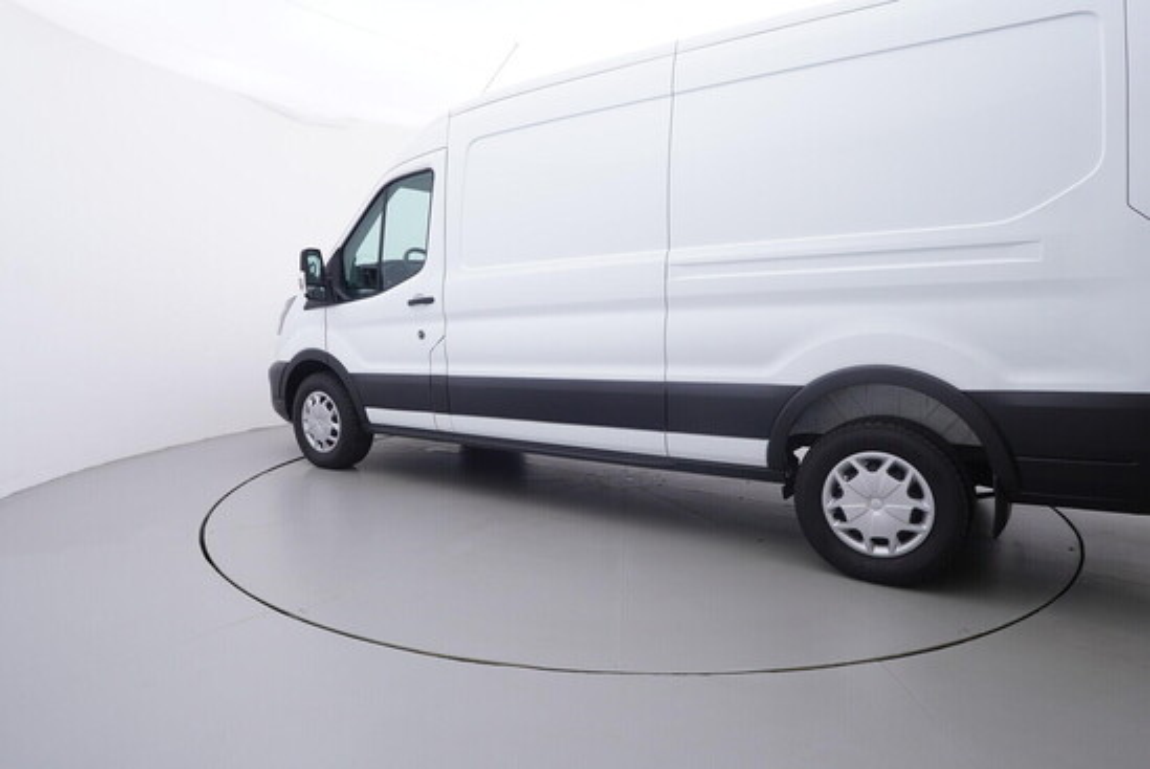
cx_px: 575
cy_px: 384
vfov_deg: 56.2
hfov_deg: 77.3
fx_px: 719
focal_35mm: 22
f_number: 5
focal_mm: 15
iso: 200
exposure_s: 1/80
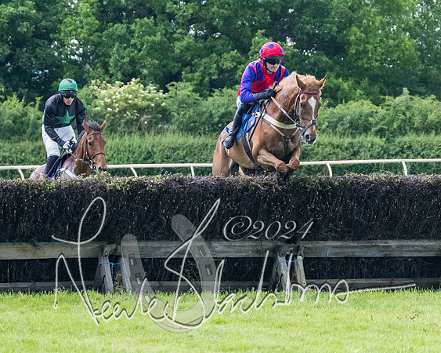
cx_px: 91
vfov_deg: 4.7
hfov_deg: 5.9
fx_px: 4256
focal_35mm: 326
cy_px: 208
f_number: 4
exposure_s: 1/1250
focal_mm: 98
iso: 2000
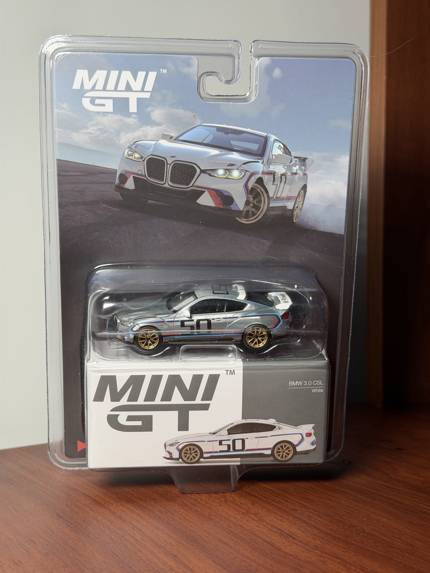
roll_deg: +0.1
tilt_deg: -2.7
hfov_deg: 30.3
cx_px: 215
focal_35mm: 48
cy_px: 286
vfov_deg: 39.7
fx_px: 795
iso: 64
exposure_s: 1/121
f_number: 1.78
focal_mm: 6.76
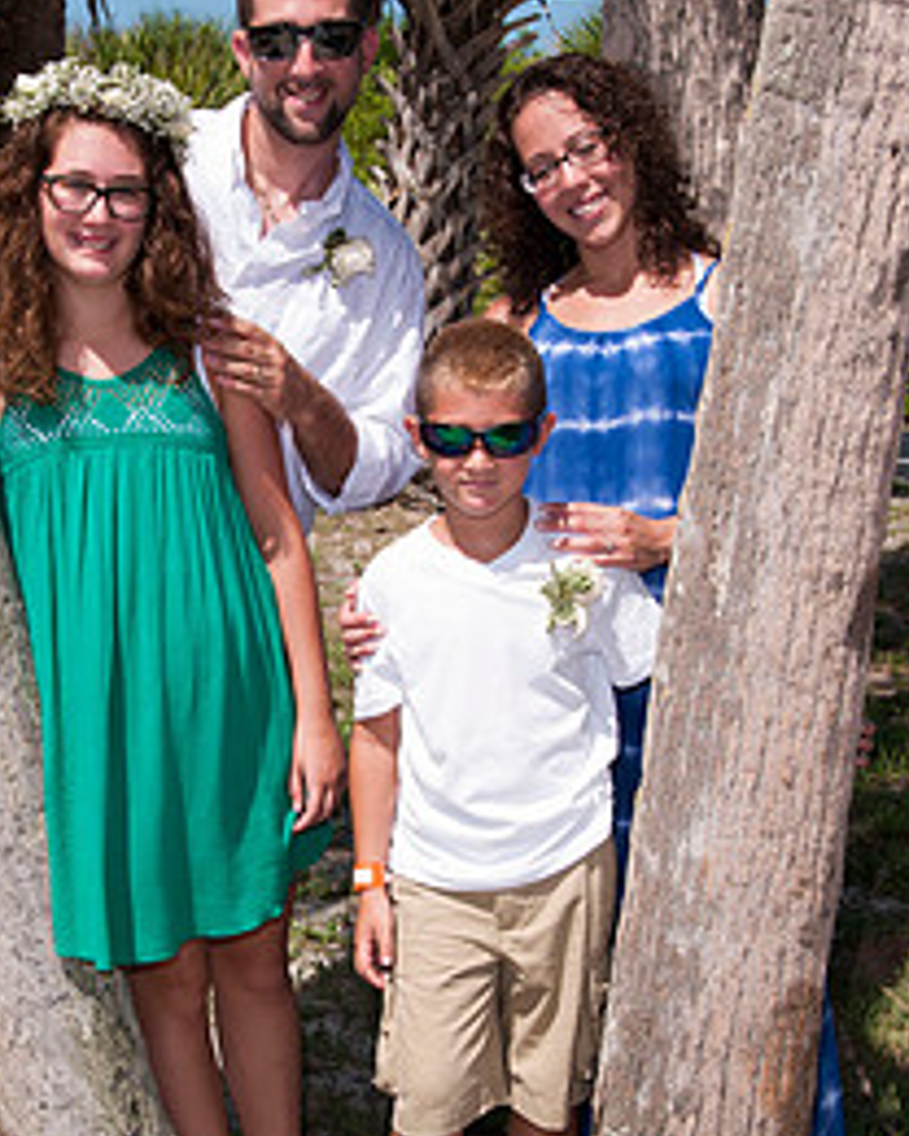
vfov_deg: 26.1
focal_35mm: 73
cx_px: 308
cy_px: 612
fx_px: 2455
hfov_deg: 20.9
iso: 100
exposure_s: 1/250
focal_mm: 30
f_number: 10
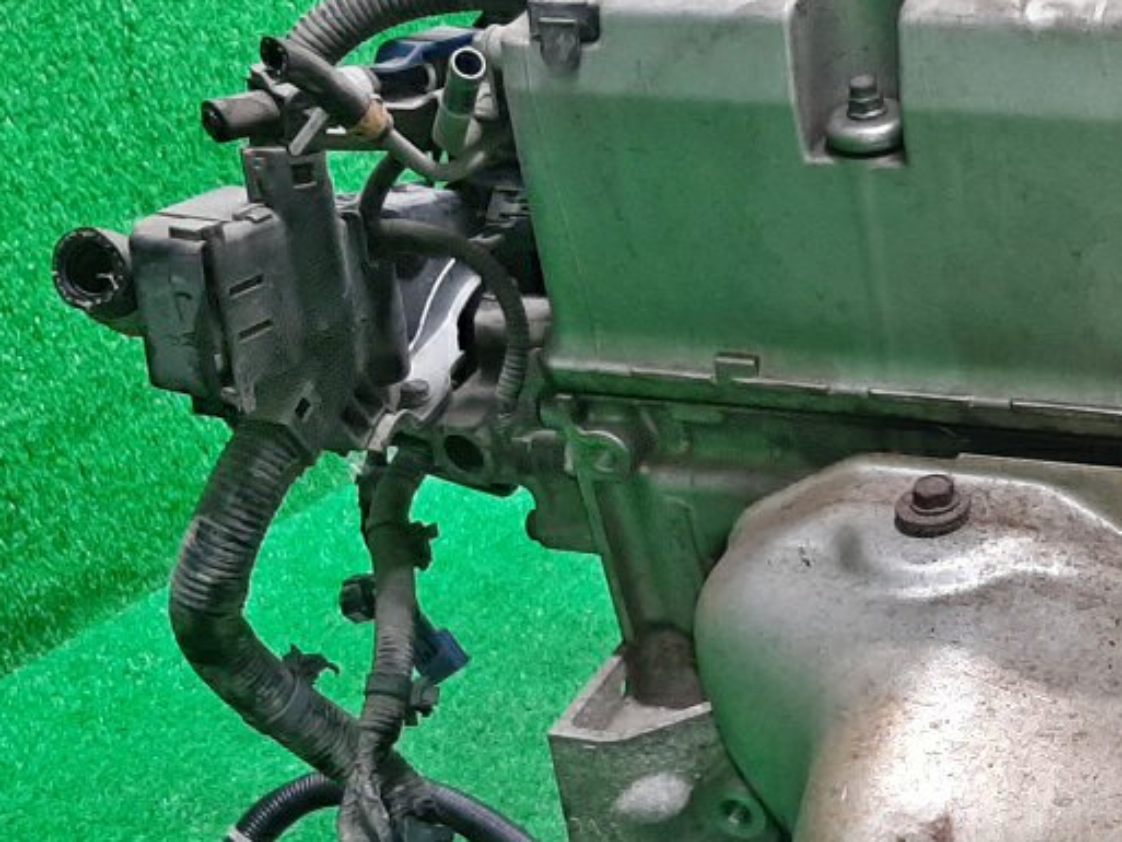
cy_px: 720
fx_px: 2367
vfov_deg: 19.9
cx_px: 1043
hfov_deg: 25.7
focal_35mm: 73
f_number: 1.7
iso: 171
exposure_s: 1/50
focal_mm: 3.93
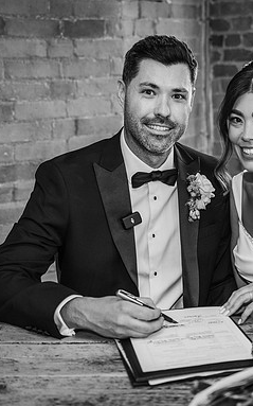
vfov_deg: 30.2
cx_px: 208
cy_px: 193
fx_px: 751
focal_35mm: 68
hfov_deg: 18.9
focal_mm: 41
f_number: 2.8
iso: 720
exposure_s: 1/200
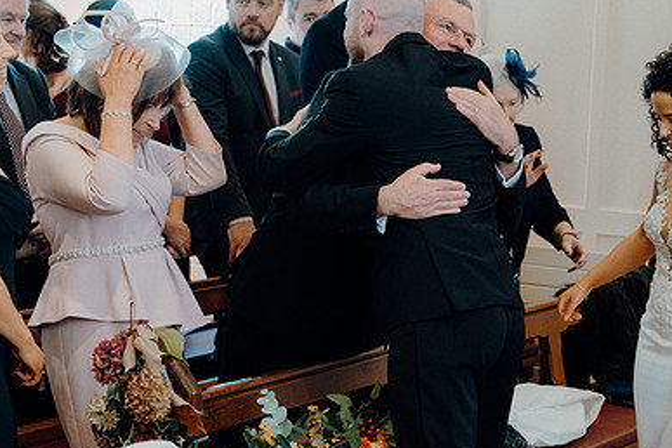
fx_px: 1960
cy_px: 183
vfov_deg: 13.0
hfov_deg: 19.5
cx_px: 306
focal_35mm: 105
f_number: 3.5
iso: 2000
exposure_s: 1/160
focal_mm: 70
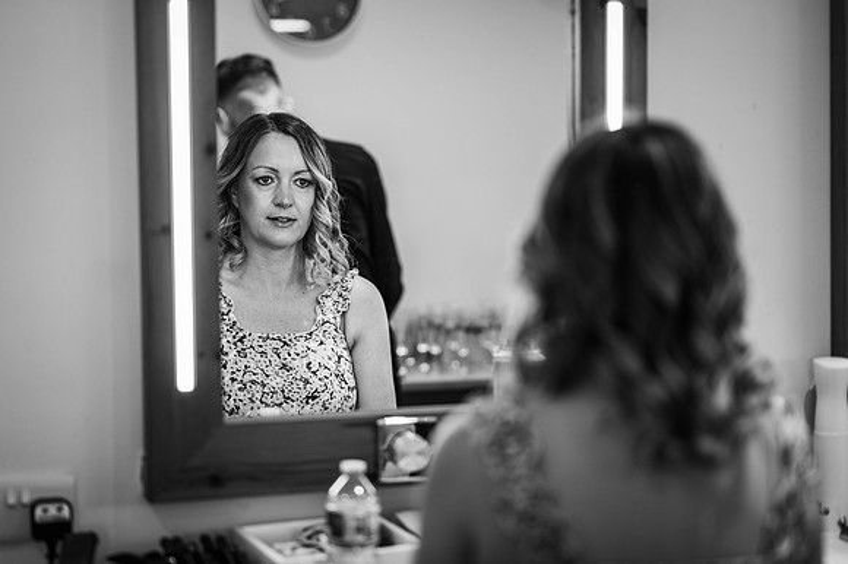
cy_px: 282
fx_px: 2001
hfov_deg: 23.9
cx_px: 424
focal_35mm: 85
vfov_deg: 16.1
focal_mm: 85
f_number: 2
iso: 280
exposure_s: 1/200
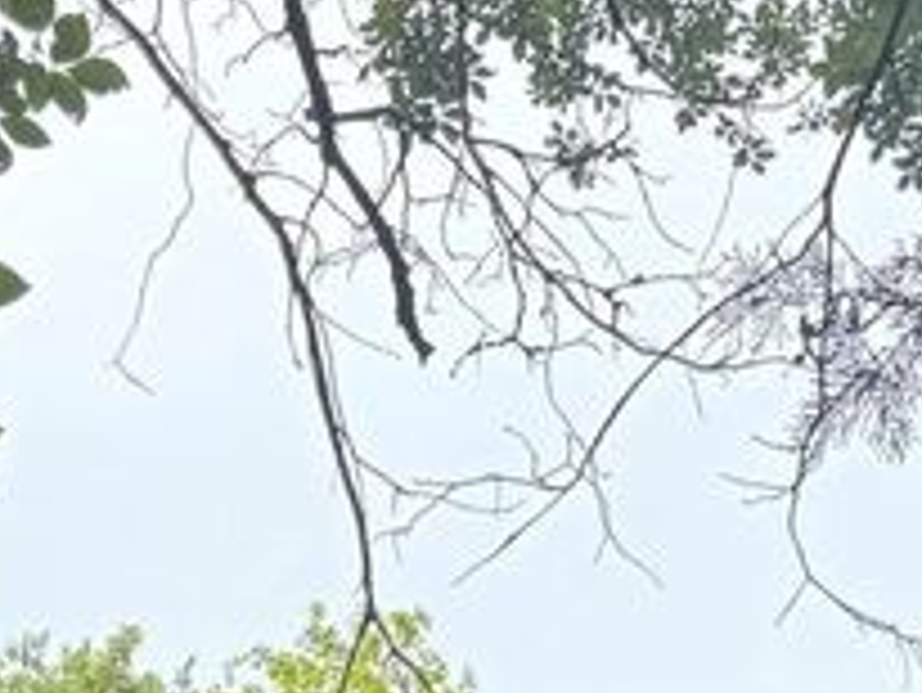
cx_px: 594
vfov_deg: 10.5
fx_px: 3198
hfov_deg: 16.4
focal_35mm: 120
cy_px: 1692
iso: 80
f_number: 1.78
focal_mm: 6.76
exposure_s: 1/309
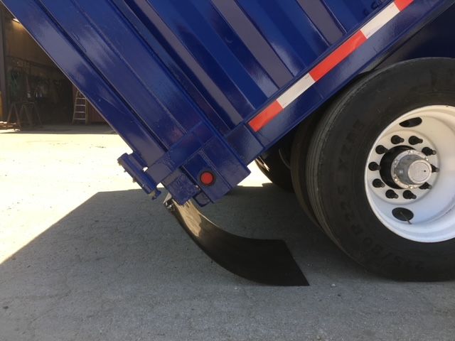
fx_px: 381
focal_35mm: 29
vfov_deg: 48.2
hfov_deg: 61.7
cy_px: 170
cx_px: 228
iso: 25
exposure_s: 1/422
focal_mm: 4.15
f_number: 2.2
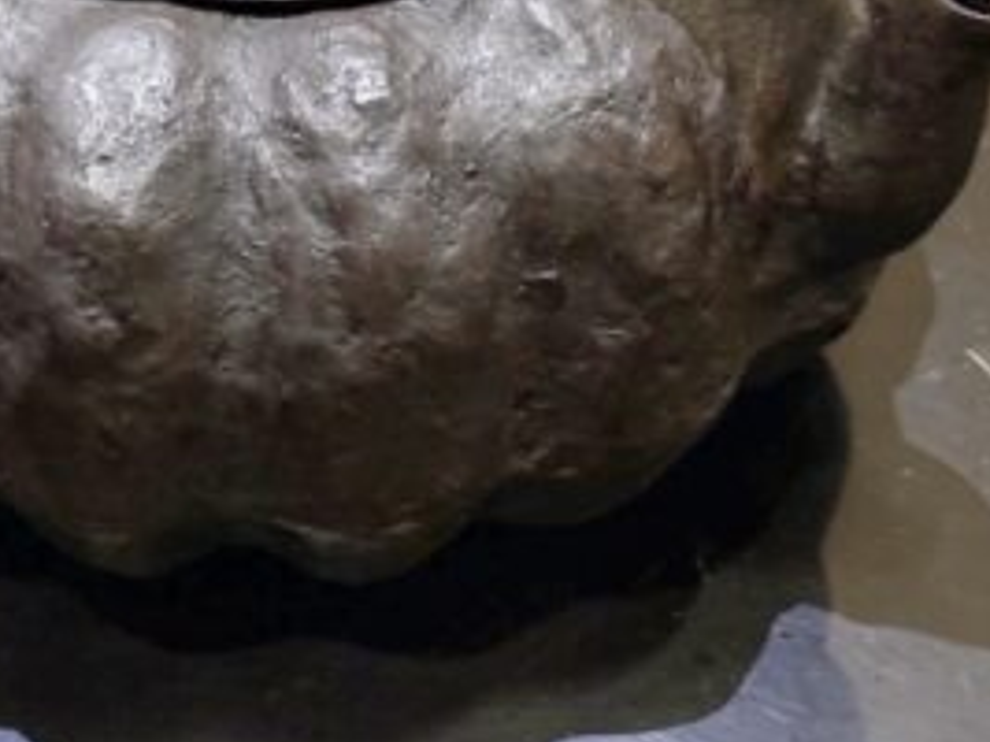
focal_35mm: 96
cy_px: 137
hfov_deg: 20.3
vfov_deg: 15.3
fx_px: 2744
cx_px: 291
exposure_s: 1/32
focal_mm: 6.76
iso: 500
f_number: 1.78
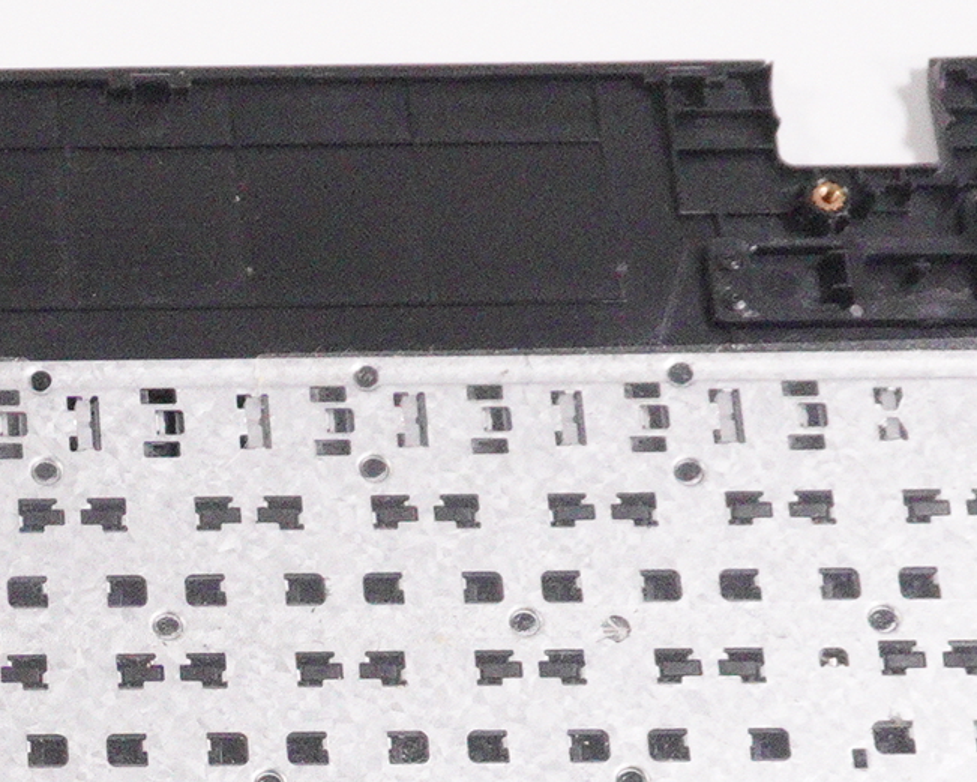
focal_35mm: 143
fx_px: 4136
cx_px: -606
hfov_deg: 12.6
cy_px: 1193
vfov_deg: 10.4
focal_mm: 22
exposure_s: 1/2000
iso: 6400
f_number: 6.3
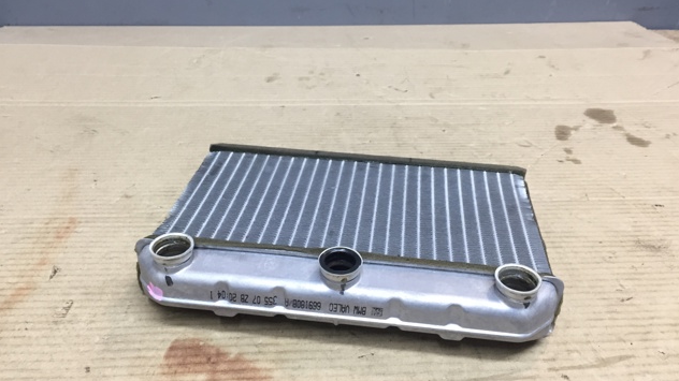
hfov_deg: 61.0
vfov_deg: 36.6
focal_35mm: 32
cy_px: 161
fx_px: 576
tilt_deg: -29.0
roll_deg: -1.4
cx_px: 343
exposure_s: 1/33
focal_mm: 4.15
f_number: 2.2
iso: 64
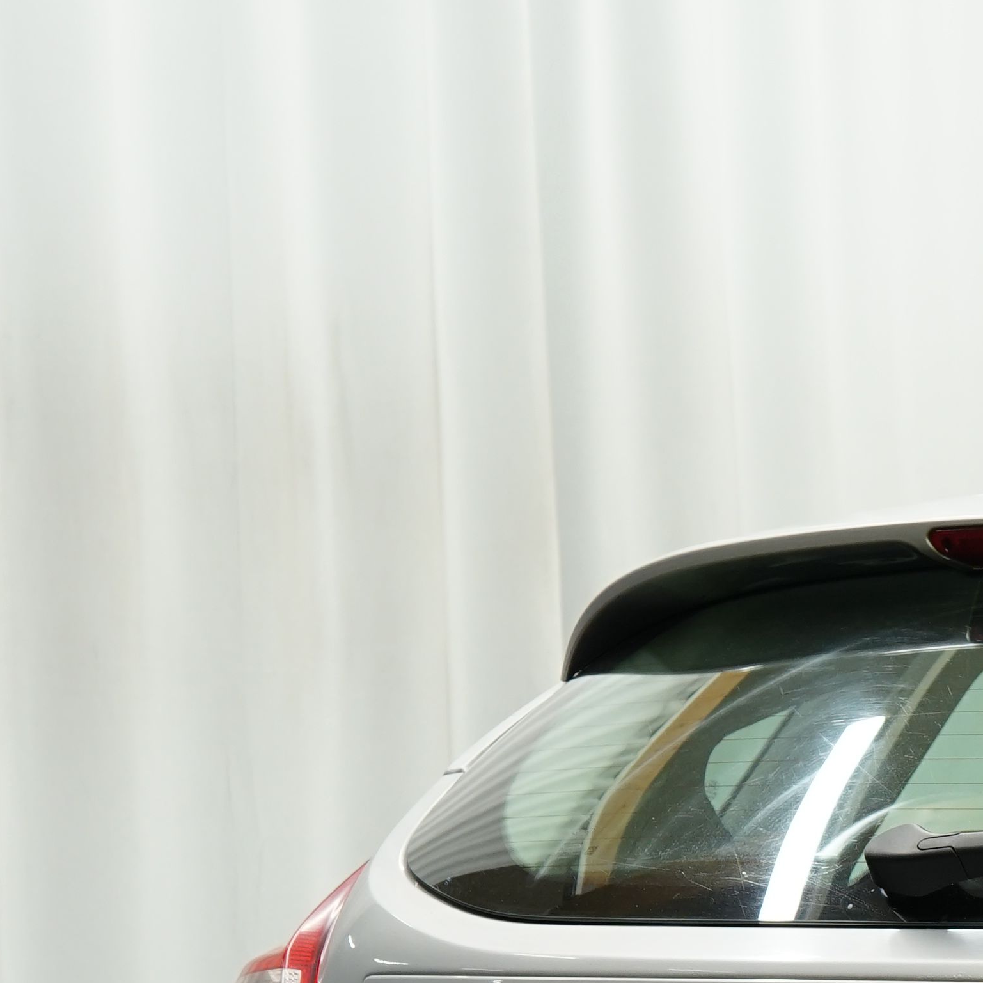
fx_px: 7036
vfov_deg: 7.9
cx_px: 1670
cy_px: 1113
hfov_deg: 7.8
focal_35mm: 219
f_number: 5.6
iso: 500
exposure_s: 1/20
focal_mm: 66
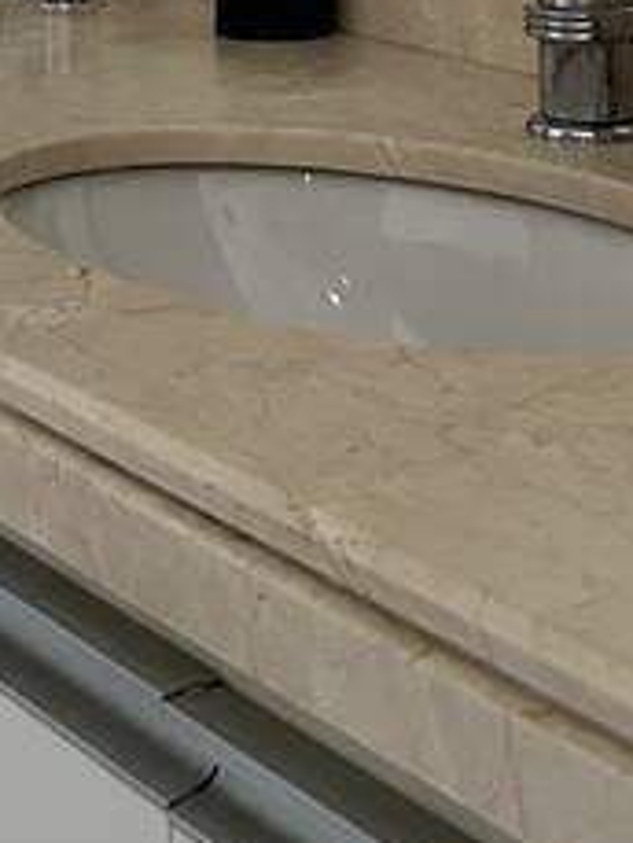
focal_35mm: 113
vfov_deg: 16.5
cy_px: -236
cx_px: 11
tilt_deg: -3.3
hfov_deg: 13.0
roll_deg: -0.2
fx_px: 2753
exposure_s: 1/60
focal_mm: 6.86
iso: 500
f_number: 1.78
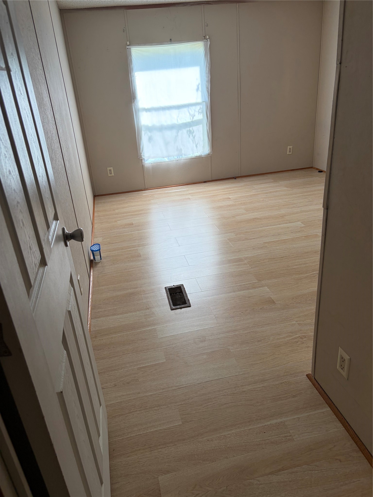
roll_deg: +4.2
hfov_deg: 53.1
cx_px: 186
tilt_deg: -25.8
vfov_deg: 67.3
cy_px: 248
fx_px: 374
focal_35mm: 26
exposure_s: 1/120
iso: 64
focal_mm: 5.96
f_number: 1.6
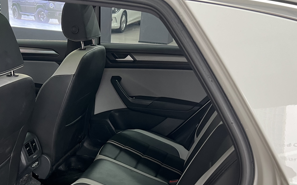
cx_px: 103
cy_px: 150
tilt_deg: -26.4
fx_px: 356
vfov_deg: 28.5
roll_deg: -0.9
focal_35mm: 44
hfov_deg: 44.7
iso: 160
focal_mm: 5.7
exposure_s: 1/50
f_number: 1.5
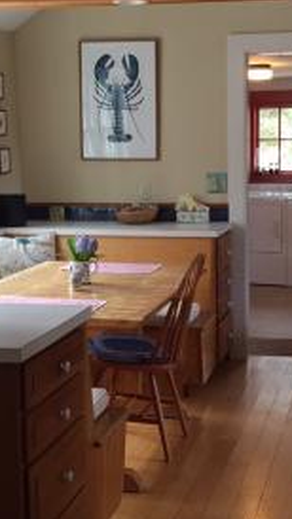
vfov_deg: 31.4
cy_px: 258
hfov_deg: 18.0
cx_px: 171
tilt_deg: -6.5
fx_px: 923
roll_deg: +1.2
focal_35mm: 67
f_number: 2.2
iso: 50
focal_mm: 4.15
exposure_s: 1/30
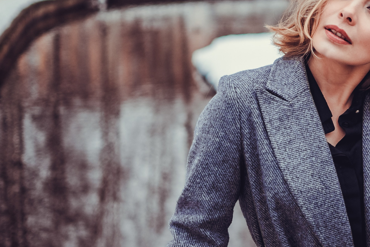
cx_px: 307
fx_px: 1028
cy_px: 112
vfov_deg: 13.7
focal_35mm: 100
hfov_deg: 20.1
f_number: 1.8
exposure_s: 1/1000
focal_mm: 35
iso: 160
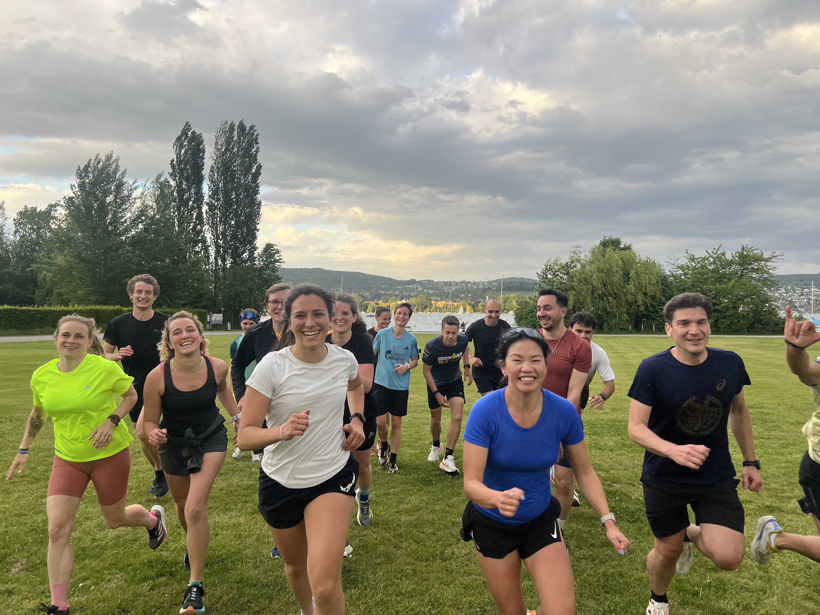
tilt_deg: +0.7
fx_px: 616
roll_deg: -0.7
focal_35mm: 26
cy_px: 308
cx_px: 410
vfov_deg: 53.1
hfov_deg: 67.3
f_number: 1.5
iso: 50
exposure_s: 1/478
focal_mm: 5.7
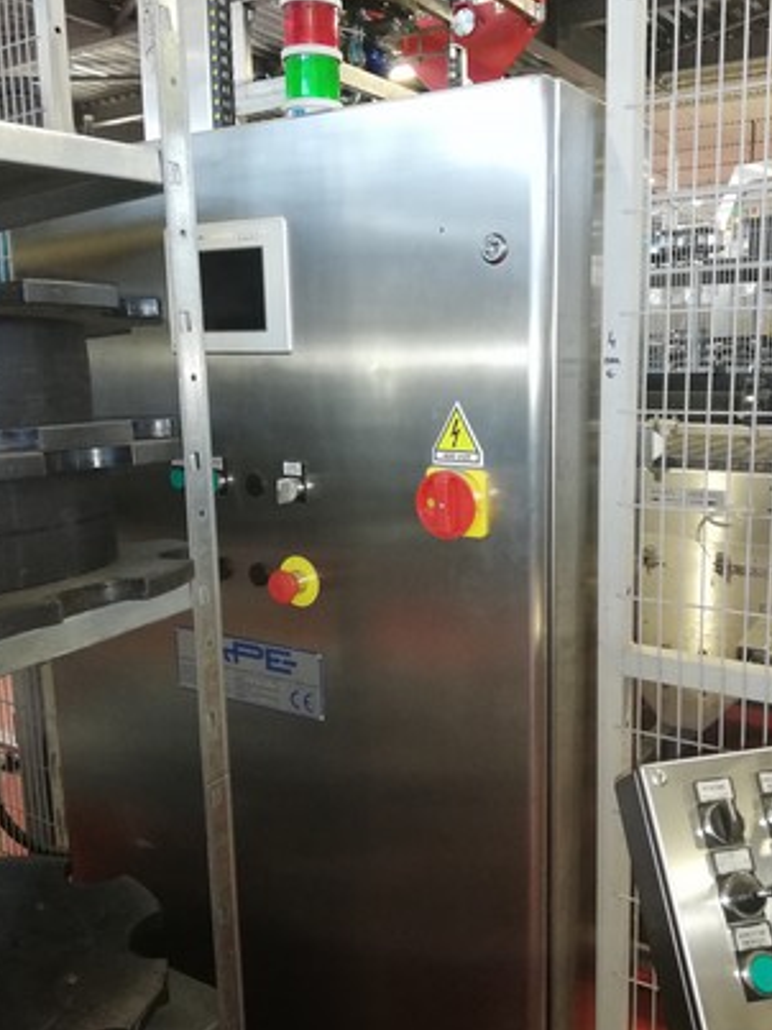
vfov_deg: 58.4
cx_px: 442
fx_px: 922
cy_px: 501
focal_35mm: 31
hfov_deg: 45.3
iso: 320
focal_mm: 3.81
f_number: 2.2
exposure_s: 1/33.3
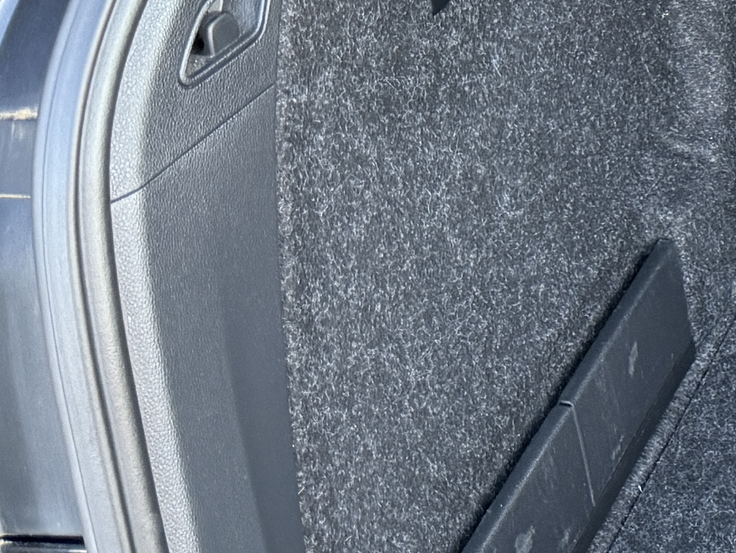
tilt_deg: -22.2
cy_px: -205
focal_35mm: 104
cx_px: 1472
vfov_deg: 13.6
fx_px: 2212
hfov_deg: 15.2
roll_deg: -0.5
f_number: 1.78
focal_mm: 6.76
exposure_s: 1/60
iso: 250
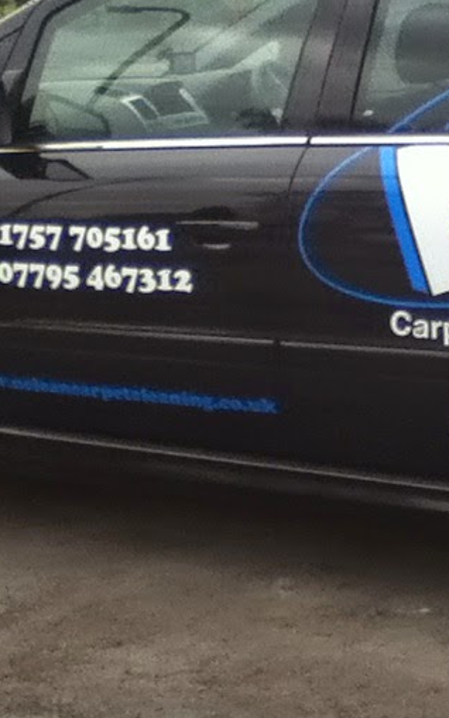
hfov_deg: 19.7
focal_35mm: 64
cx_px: 446
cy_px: 236
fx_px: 1253
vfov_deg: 31.7
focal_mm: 3.85
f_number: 2.4
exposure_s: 1/120
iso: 100
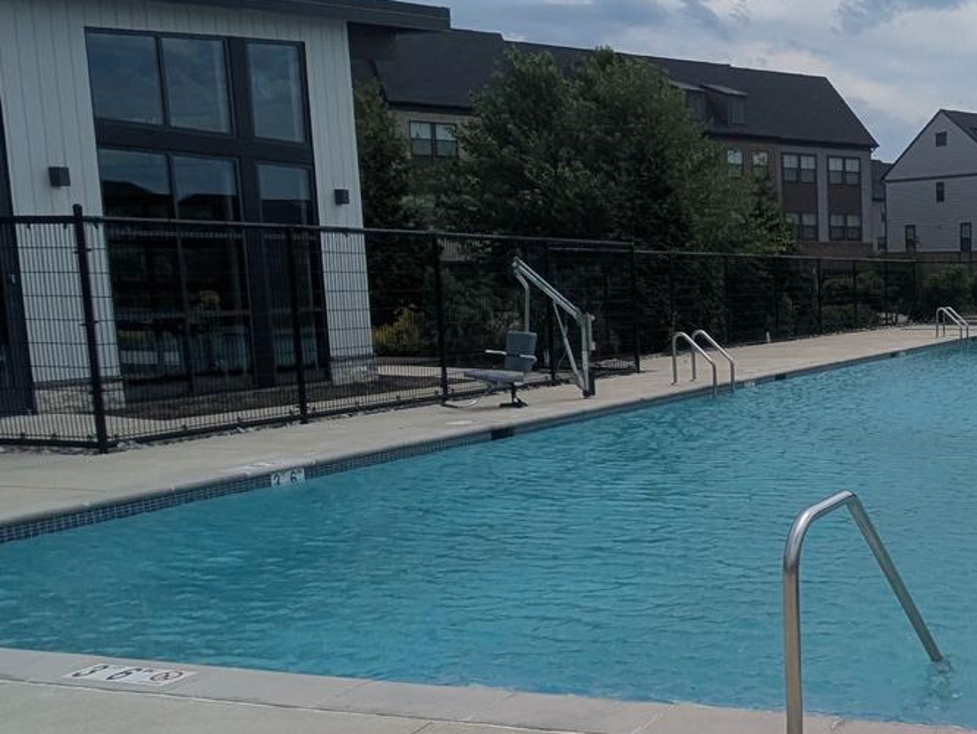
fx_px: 1214
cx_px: 1042
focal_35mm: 43
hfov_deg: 37.6
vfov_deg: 33.5
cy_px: 440
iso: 47
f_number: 2.2
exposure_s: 1/3322
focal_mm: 1.83
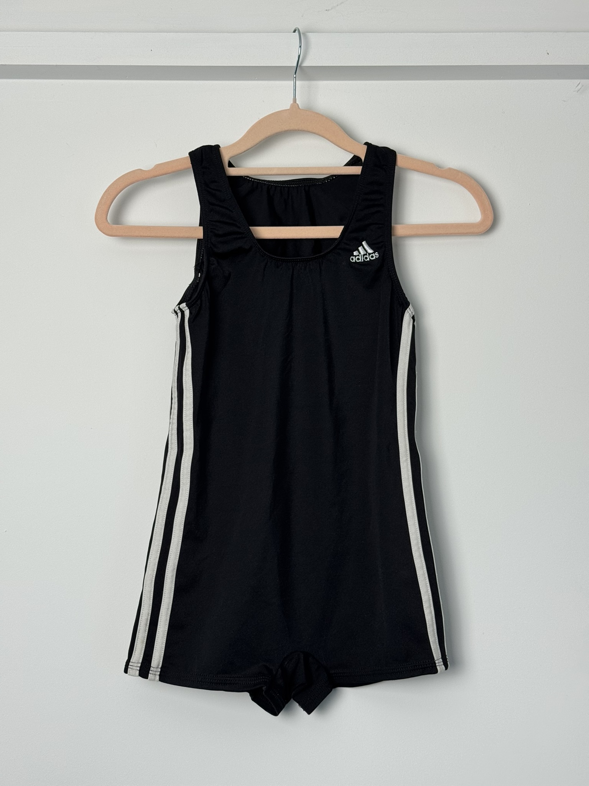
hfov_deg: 30.3
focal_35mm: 48
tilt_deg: +4.6
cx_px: 294
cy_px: 393
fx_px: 1089
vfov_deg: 39.7
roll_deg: +0.4
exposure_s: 1/100
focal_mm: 6.76
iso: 64
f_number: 1.78
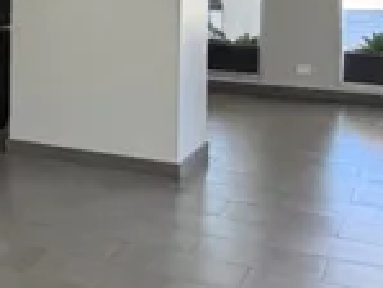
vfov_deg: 20.1
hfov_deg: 26.4
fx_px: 775
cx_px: 4
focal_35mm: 70
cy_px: -28
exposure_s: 1/121
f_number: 2.2
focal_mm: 2.22
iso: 125
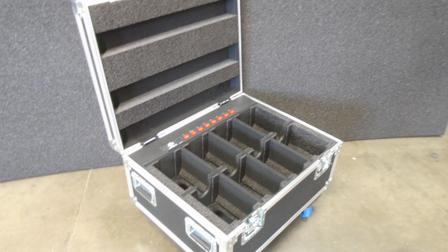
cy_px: 141
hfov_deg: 66.1
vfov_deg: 40.1
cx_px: 225
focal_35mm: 29
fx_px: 344
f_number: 3.2
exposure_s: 1/4
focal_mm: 4.6
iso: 500
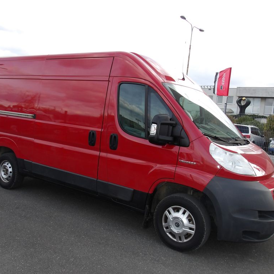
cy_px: 137
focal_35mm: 32
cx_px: 119
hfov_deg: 51.0
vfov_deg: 51.1
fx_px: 287
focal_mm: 4.9
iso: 100
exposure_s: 1/510
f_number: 3
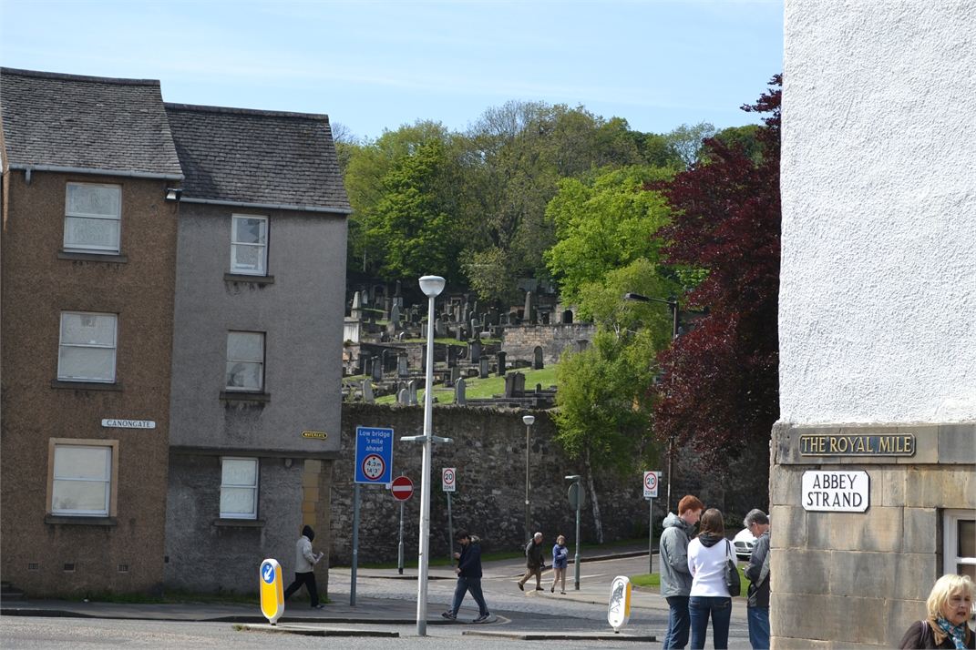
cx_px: 488
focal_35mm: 82
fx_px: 2236
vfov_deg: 16.6
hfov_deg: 24.6
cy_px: 325
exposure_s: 1/200
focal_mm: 55
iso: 100
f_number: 7.1
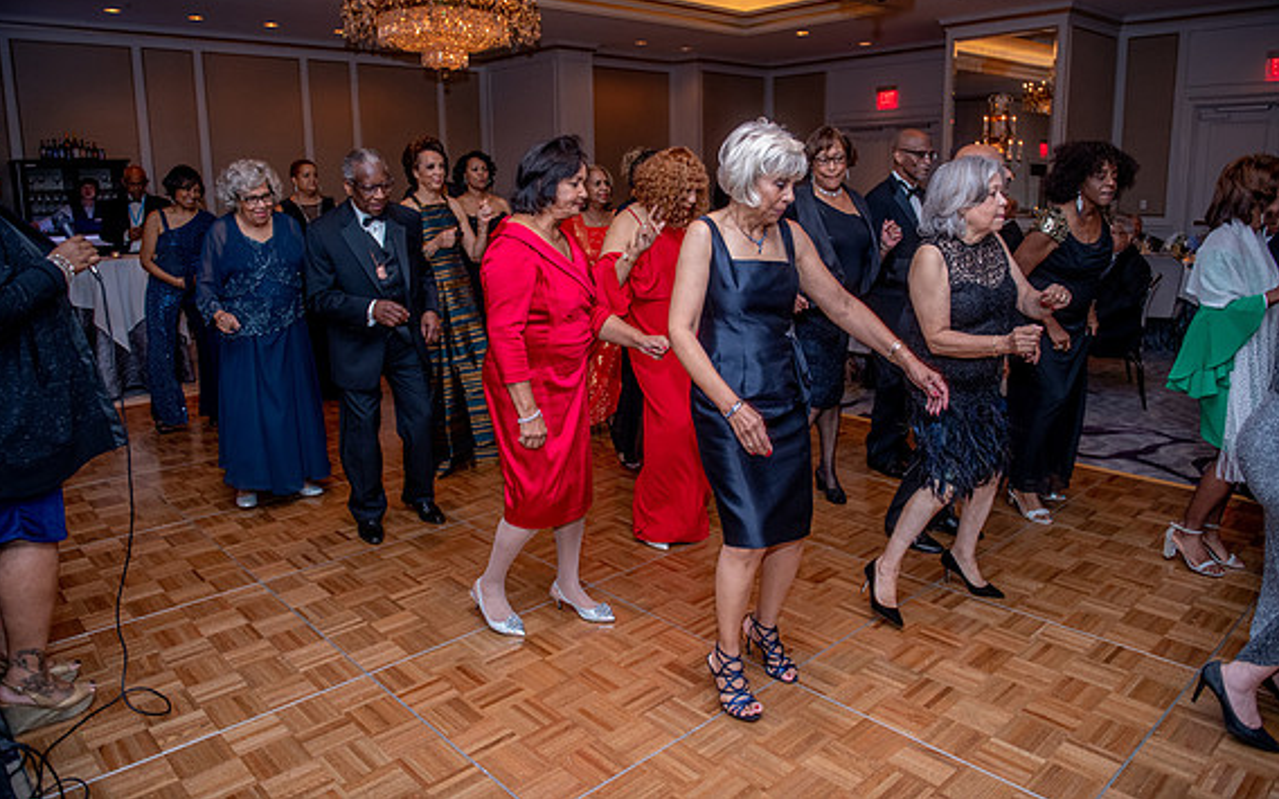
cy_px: 366
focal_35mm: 25
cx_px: 637
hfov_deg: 72.5
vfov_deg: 49.2
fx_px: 871
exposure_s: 1/60
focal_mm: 24
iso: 1000
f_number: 3.2
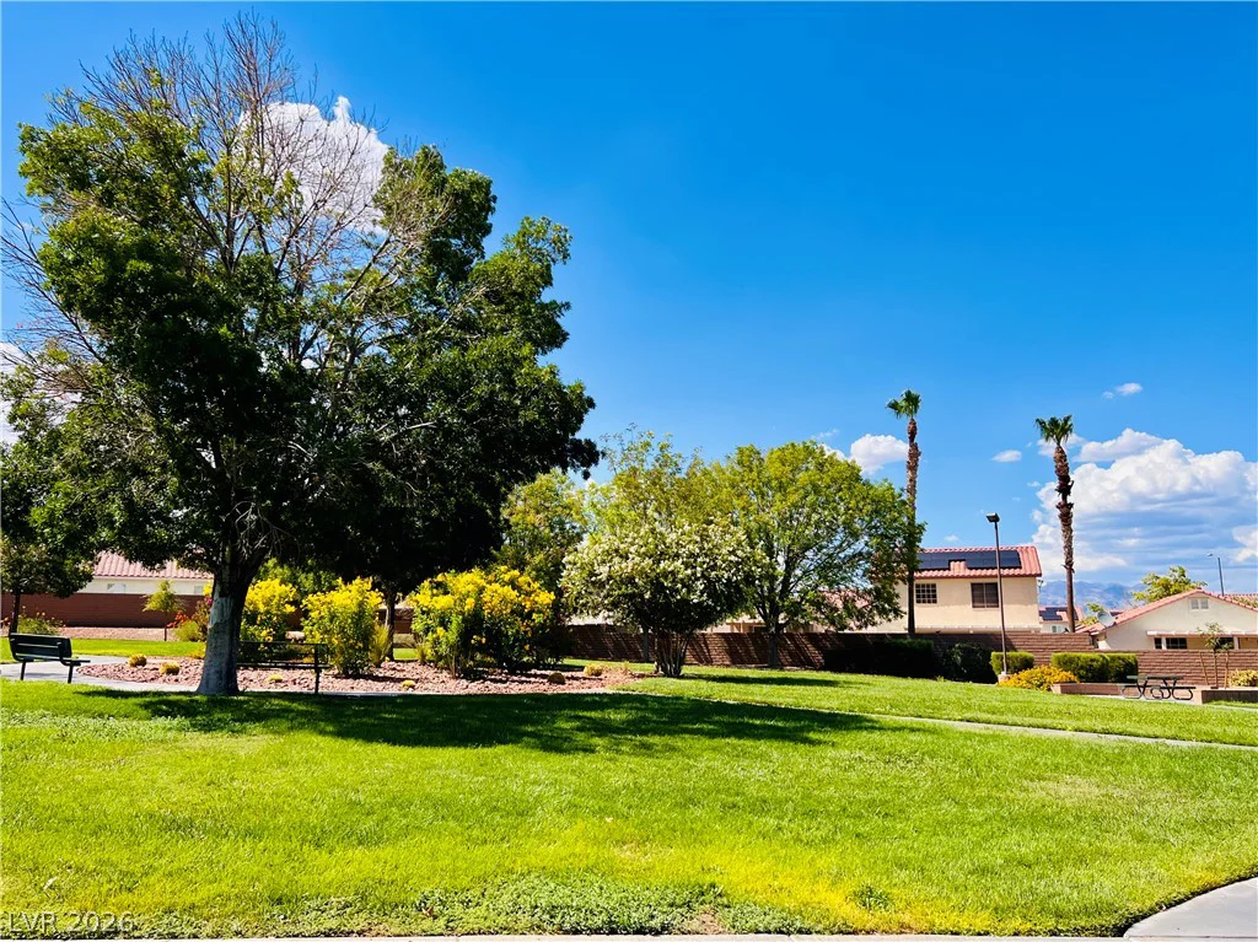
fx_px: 944
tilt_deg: +10.8
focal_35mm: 26
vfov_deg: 53.0
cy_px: 471
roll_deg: -1.2
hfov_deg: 67.3
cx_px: 629
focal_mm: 5.7
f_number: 1.5
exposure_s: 1/3460
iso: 50
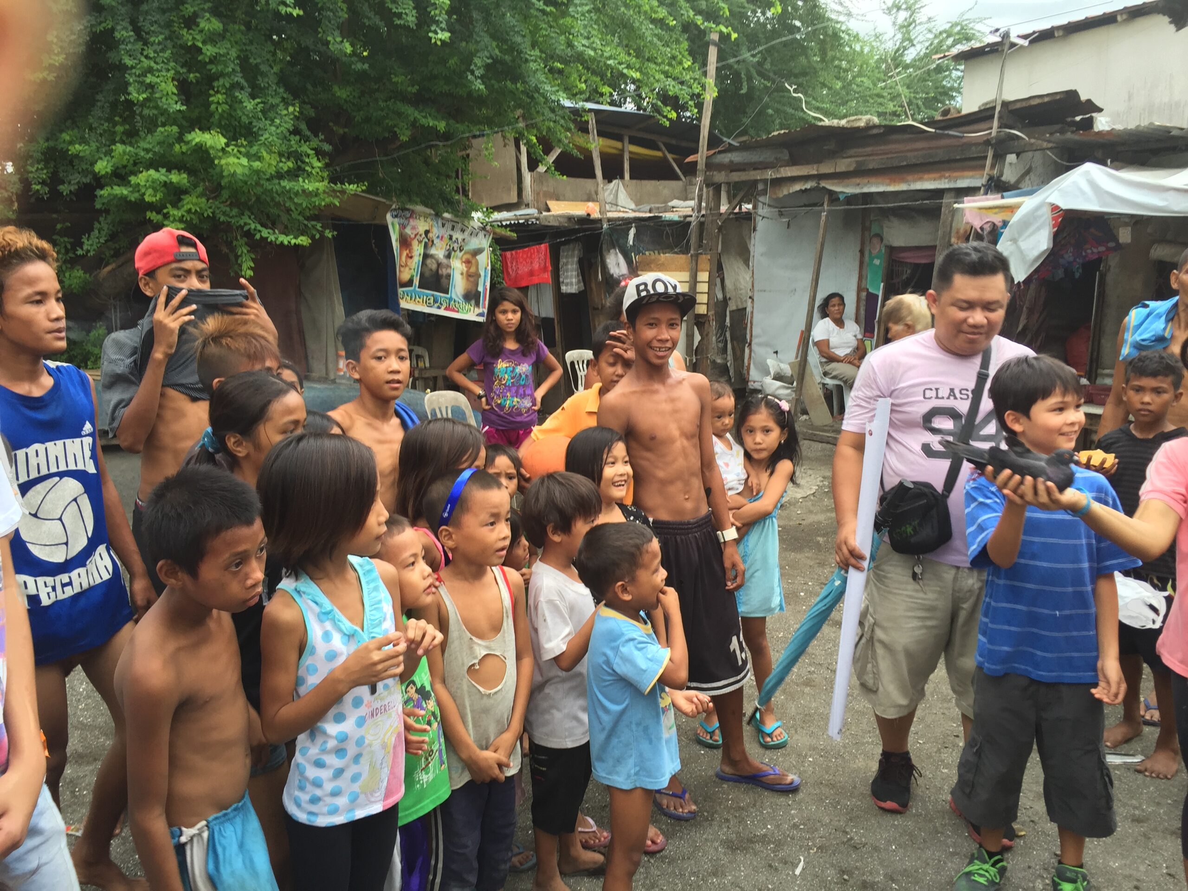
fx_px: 995
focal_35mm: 29
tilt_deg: -9.8
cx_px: 594
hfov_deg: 61.7
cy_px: 446
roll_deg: +0.9
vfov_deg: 48.2
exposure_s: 1/60
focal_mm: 4.15
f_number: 2.2
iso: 32
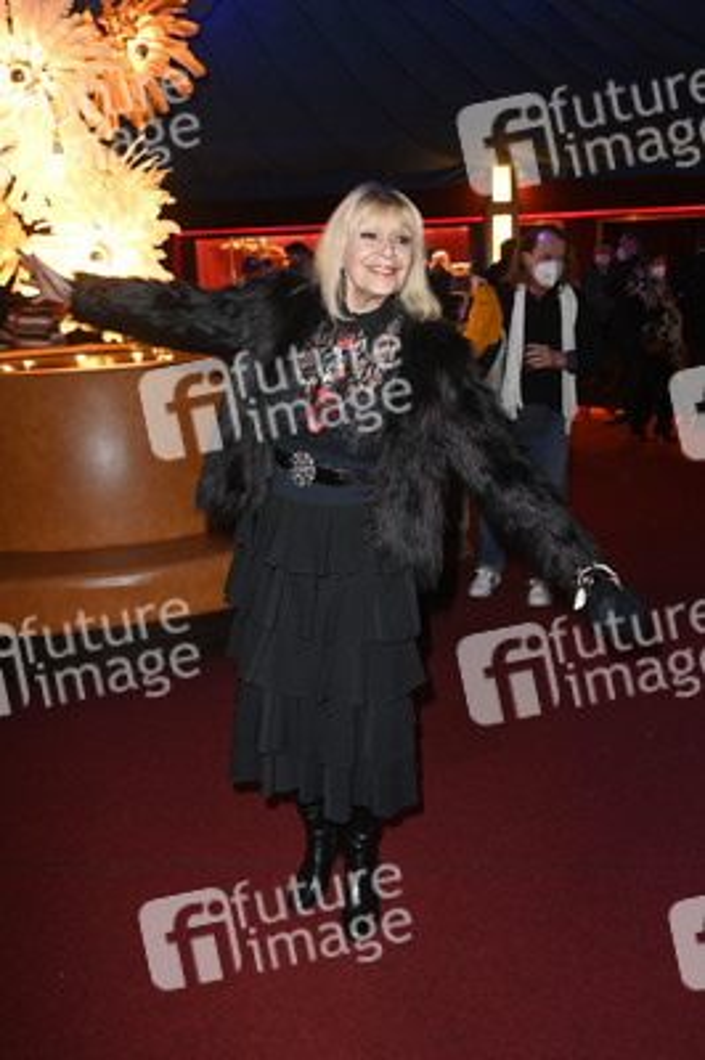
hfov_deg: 41.0
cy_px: 530
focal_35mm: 32
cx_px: 352
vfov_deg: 58.8
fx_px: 942
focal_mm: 32
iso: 1000
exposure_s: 1/30
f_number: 5.6
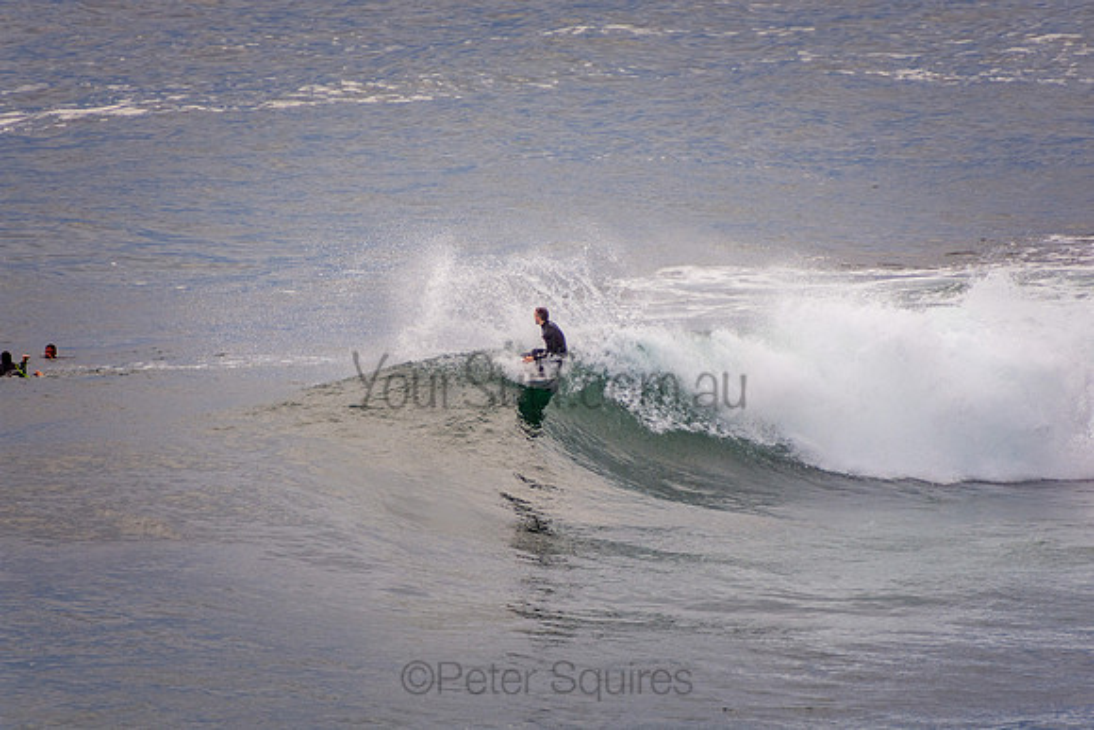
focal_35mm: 600
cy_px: 365
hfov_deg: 3.4
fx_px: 18237
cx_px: 547
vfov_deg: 2.3
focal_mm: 400
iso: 450
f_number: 5.6
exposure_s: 1/800
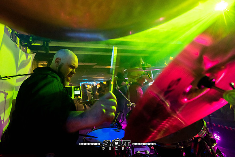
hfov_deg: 91.2
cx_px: 93
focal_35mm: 17
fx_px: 112
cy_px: 65
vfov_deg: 69.3
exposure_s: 1/250
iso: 3200
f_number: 2.8
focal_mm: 14
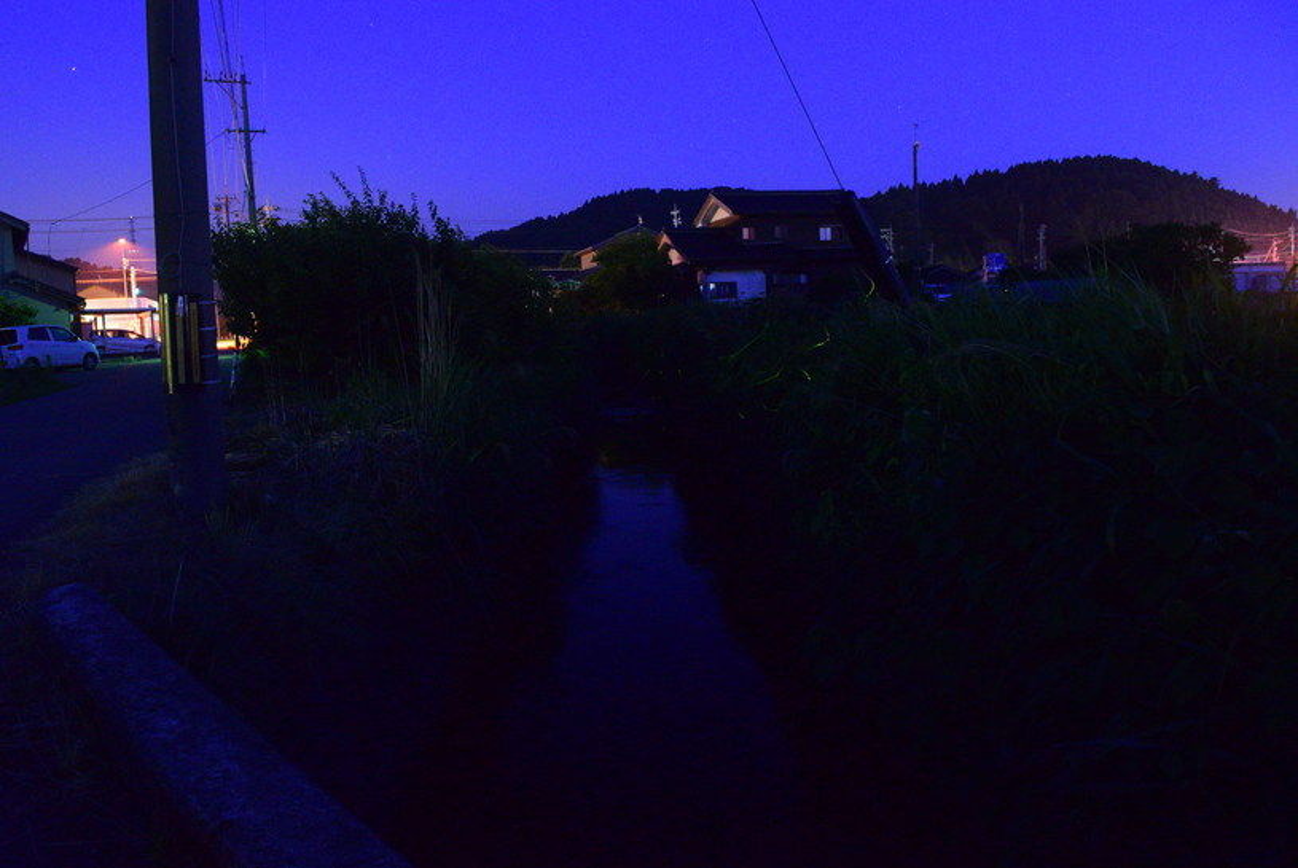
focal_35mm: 27
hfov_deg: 67.3
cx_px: 649
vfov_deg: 48.0
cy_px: 434
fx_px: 974
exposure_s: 17.9
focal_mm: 18
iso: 3200
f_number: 8
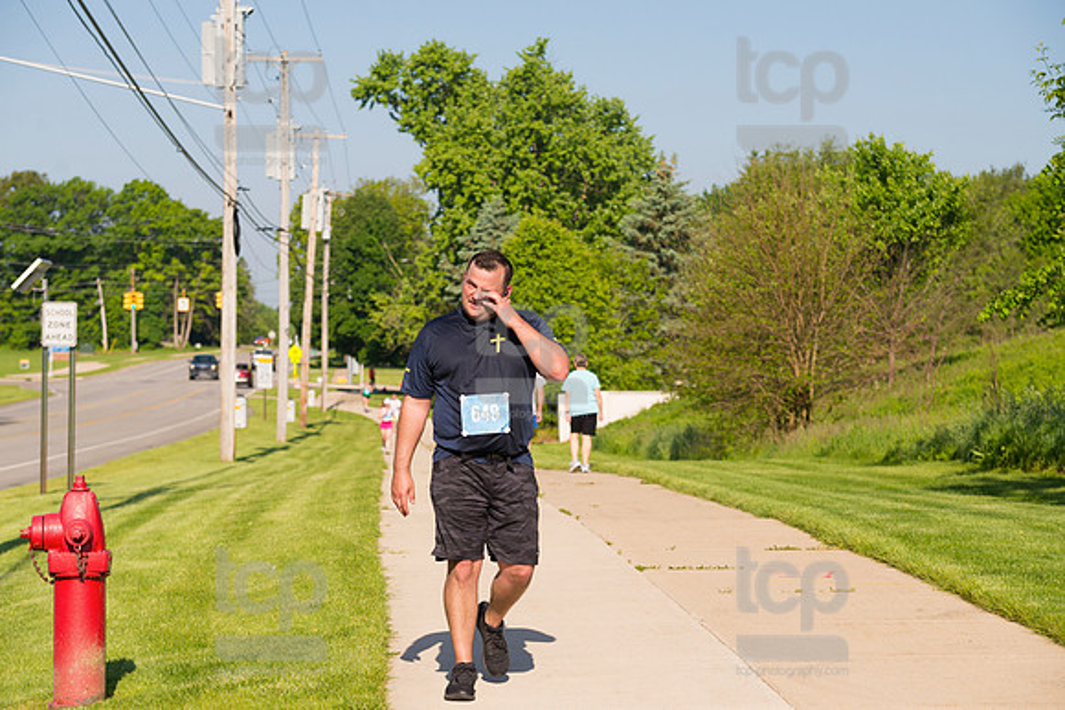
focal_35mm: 92
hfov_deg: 22.1
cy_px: 355
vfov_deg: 14.9
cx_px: 532
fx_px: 2722
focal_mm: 92
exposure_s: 1/2000
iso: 400
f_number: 5.6
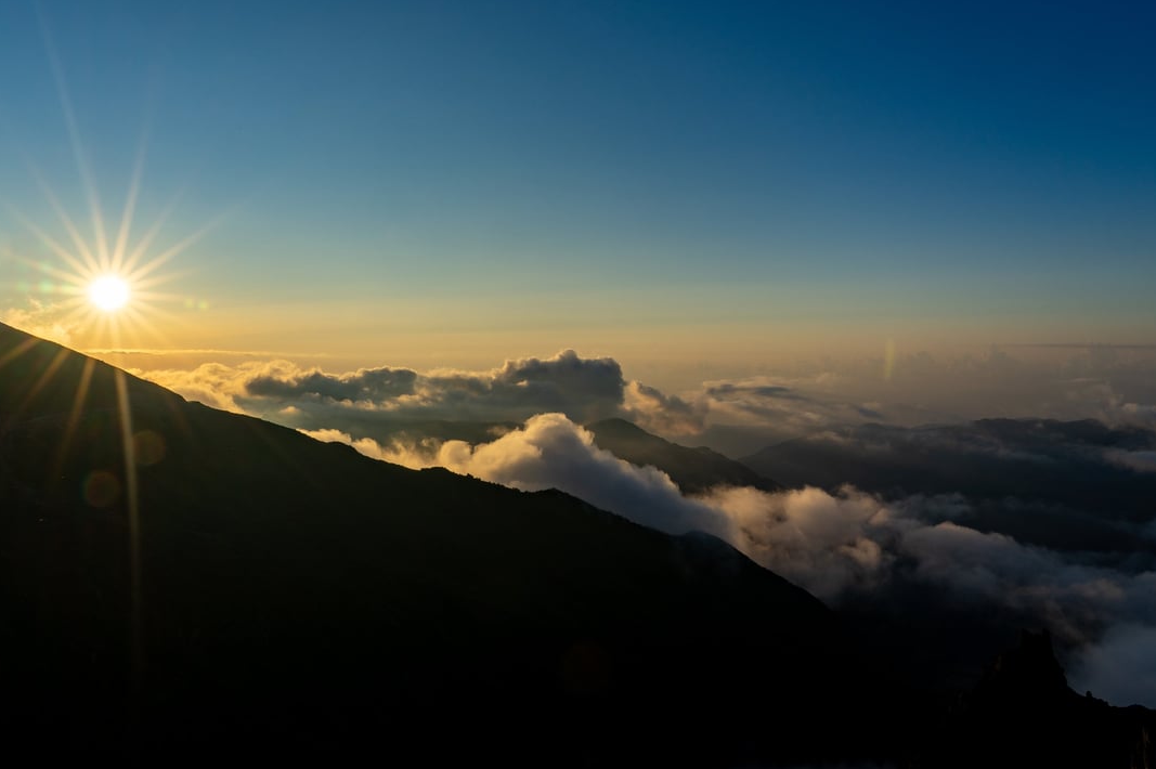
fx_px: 866
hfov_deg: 67.4
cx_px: 573
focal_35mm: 27
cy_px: 342
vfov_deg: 47.8
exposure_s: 1/100
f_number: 20
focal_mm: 24
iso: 100
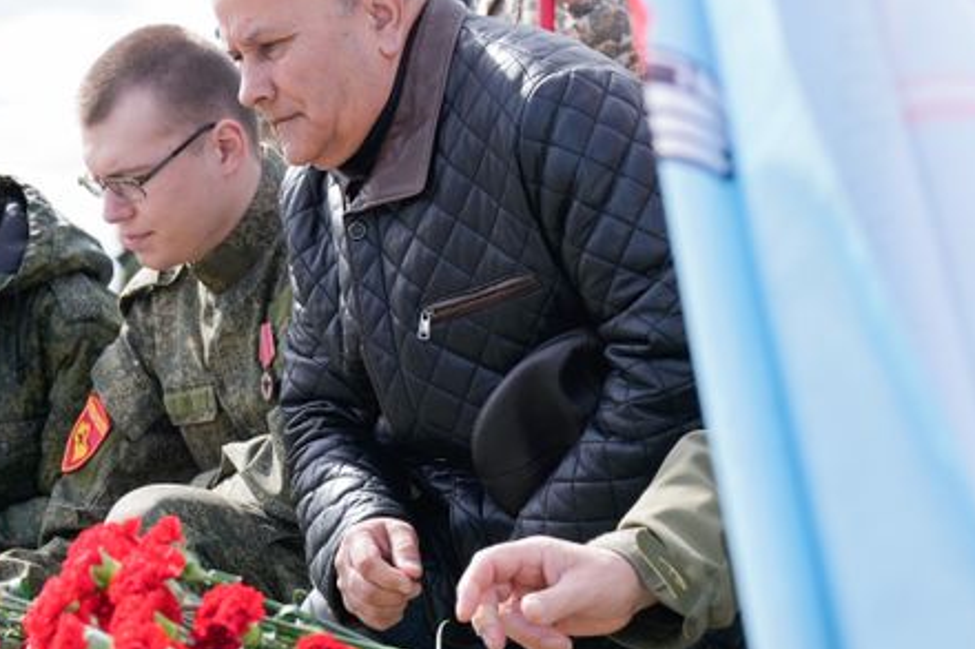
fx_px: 1976
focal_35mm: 73
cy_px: 284
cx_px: 250
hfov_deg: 27.4
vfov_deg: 18.6
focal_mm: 46
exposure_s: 1/1600
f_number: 4
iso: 320
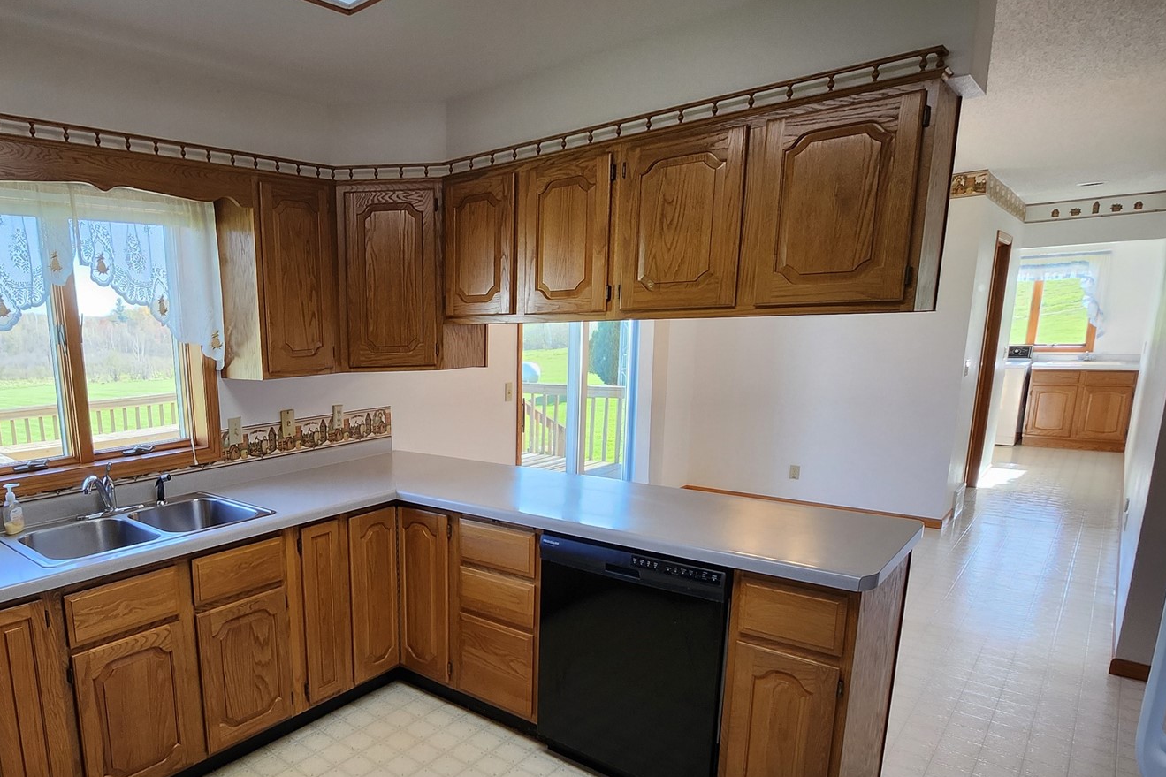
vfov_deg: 58.7
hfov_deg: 77.5
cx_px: 354
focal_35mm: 21
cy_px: 490
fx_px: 680
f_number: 2.2
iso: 64
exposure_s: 1/60
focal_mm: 1.7
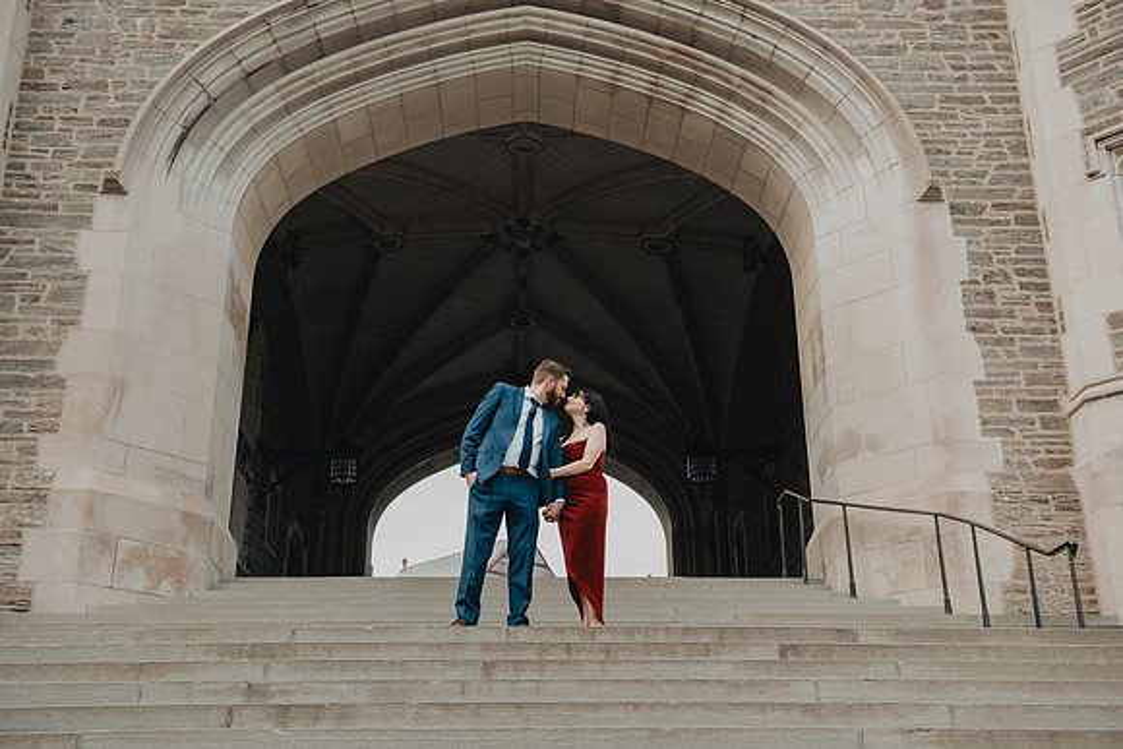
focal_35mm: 40
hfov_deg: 48.2
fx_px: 1256
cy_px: 375
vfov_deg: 33.2
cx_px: 557
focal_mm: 38
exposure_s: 1/320
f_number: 4
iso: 400
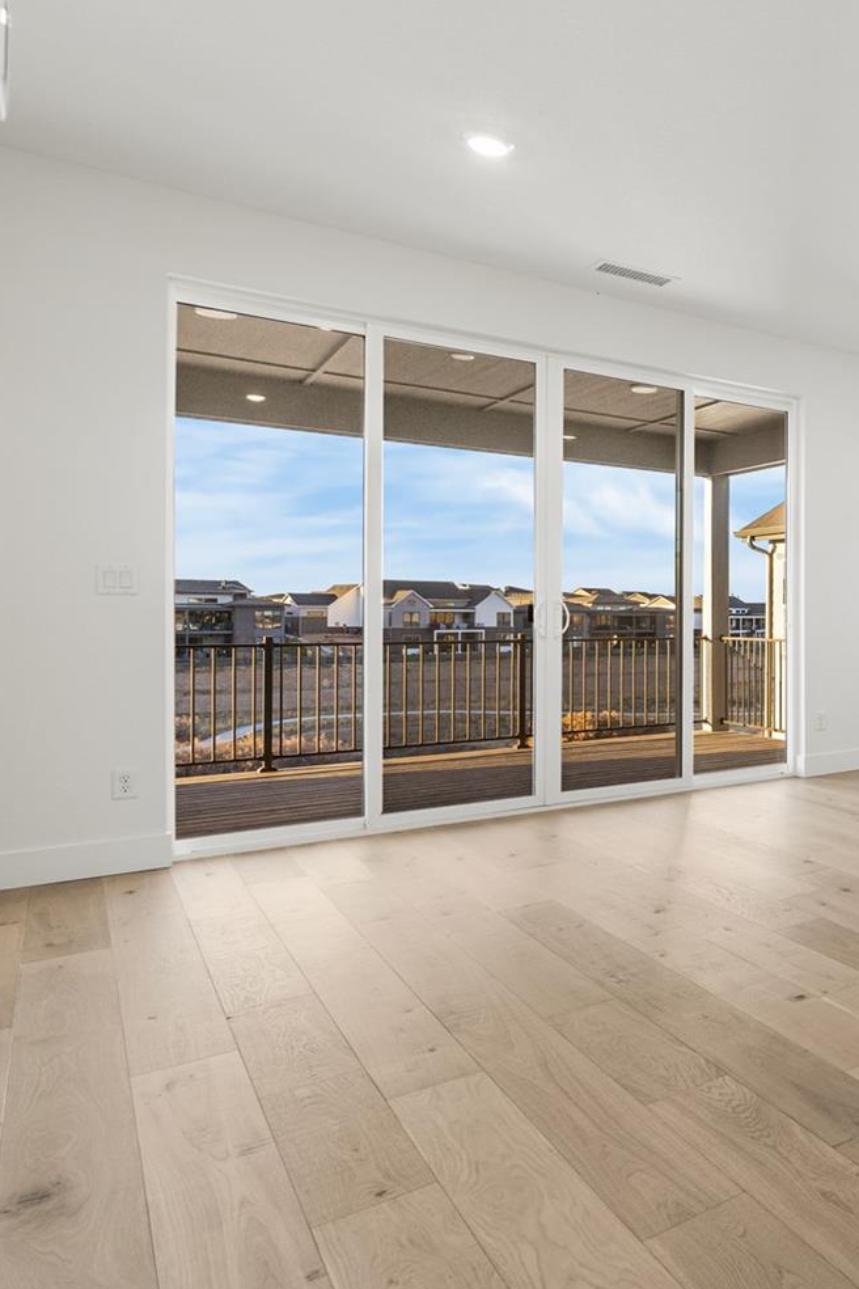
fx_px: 931
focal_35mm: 26
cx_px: 1031
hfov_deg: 37.5
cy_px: 610
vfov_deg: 69.3
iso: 400
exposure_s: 1/15
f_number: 8
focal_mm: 16
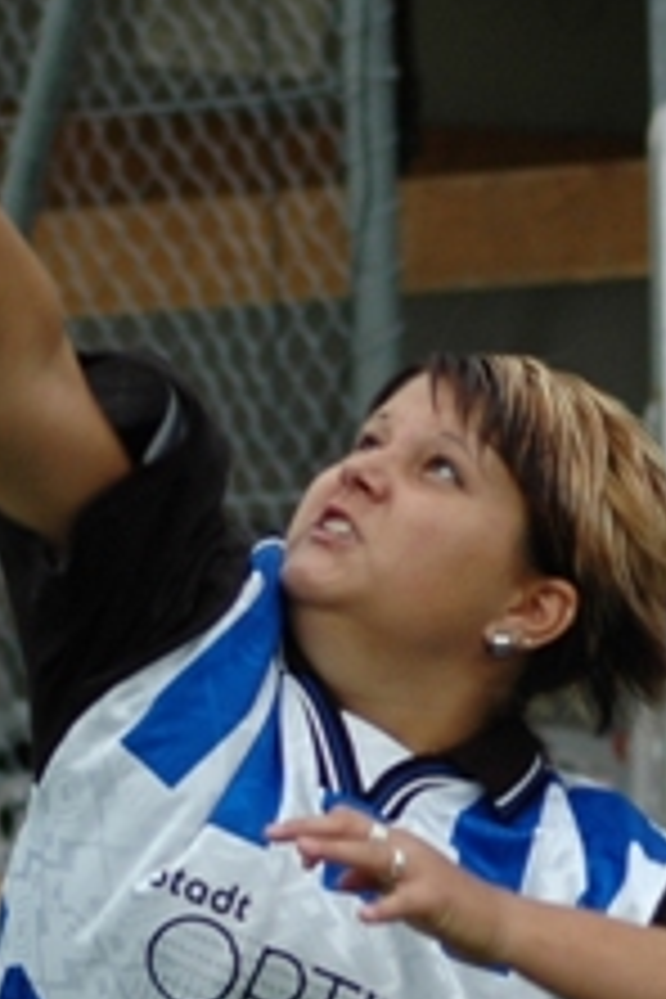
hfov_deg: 2.8
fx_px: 13430
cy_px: 1008
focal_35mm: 484
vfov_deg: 4.3
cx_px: 304
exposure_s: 1/400
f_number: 5
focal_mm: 112
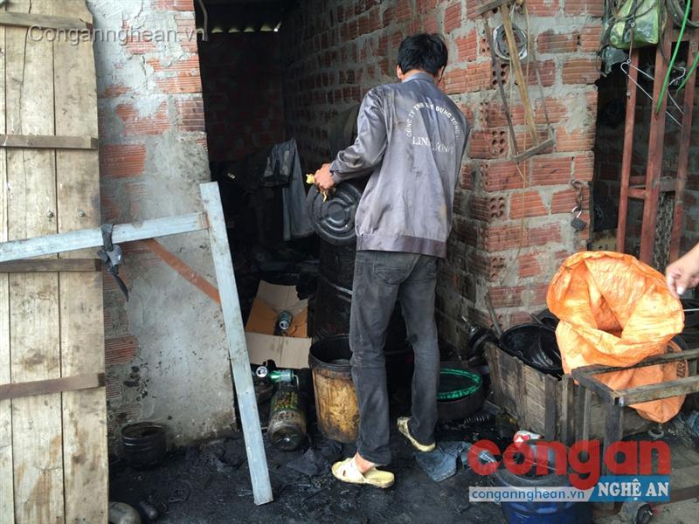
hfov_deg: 60.0
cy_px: 262
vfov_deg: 46.8
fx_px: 606
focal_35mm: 30
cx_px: 350
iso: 50
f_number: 2.2
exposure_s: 1/120
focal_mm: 4.12
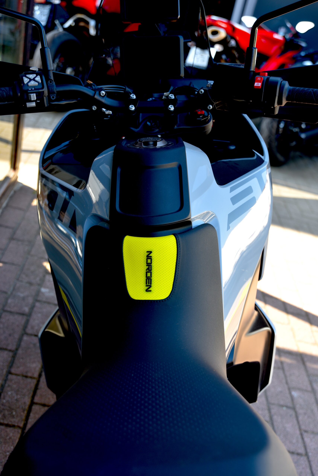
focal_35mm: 42
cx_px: 159
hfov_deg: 31.9
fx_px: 556
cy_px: 238
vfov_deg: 46.4
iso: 100
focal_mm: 42
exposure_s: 1/60
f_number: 4
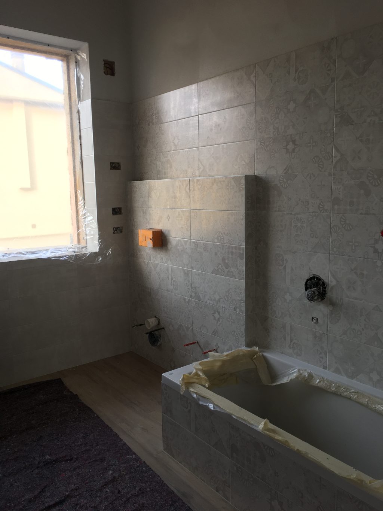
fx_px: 428
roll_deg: +1.0
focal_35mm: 29
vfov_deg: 61.7
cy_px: 256
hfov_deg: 48.2
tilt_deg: -7.5
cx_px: 192
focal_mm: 4.15
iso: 32
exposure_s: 1/50
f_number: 2.2
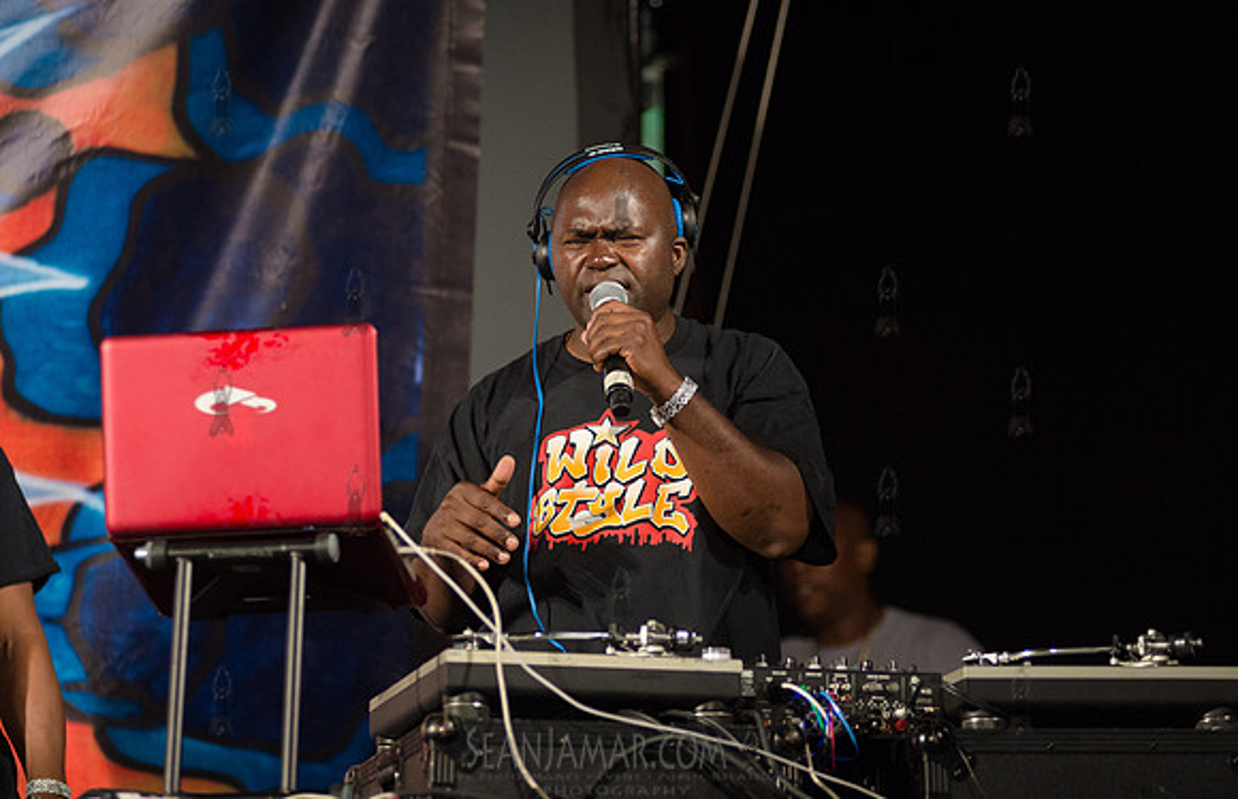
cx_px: 625
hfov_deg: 14.8
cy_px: 397
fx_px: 4759
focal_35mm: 140
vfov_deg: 9.6
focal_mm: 125
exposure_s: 1/1000
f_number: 2.8
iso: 1600
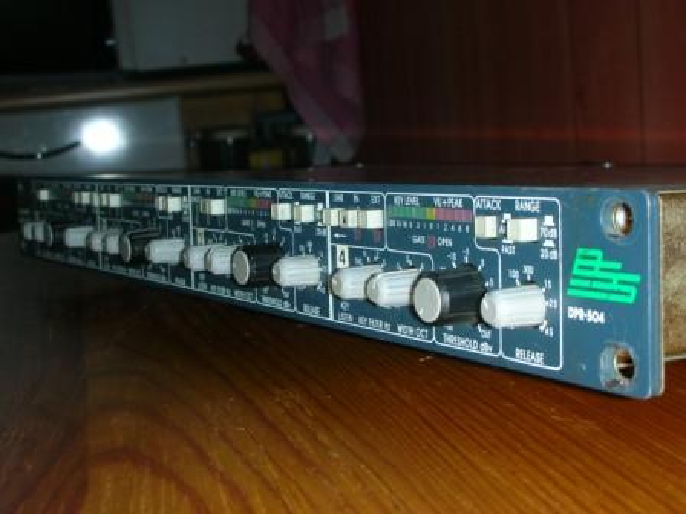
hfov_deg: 31.7
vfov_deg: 24.0
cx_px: 343
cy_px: 257
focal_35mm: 61
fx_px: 1209
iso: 50
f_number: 4
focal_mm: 10.1
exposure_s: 1/120
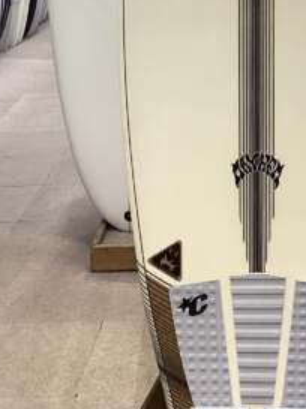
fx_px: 1075
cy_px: 42
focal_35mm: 91
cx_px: 258
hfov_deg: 16.1
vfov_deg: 21.1
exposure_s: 1/50
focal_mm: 3.3
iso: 100
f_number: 2.4
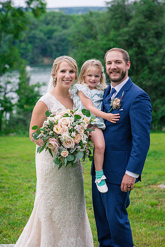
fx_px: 584
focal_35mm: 85
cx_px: 82
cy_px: 124
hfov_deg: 16.1
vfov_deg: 23.9
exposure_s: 1/3200
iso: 500
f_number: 3.5
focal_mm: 85
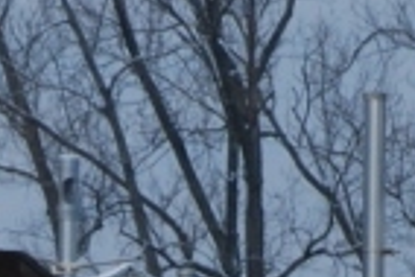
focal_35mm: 1653
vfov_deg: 0.8
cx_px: -96
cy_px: 665
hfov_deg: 1.2
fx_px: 19073
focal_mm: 195
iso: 400
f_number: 18
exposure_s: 1/125
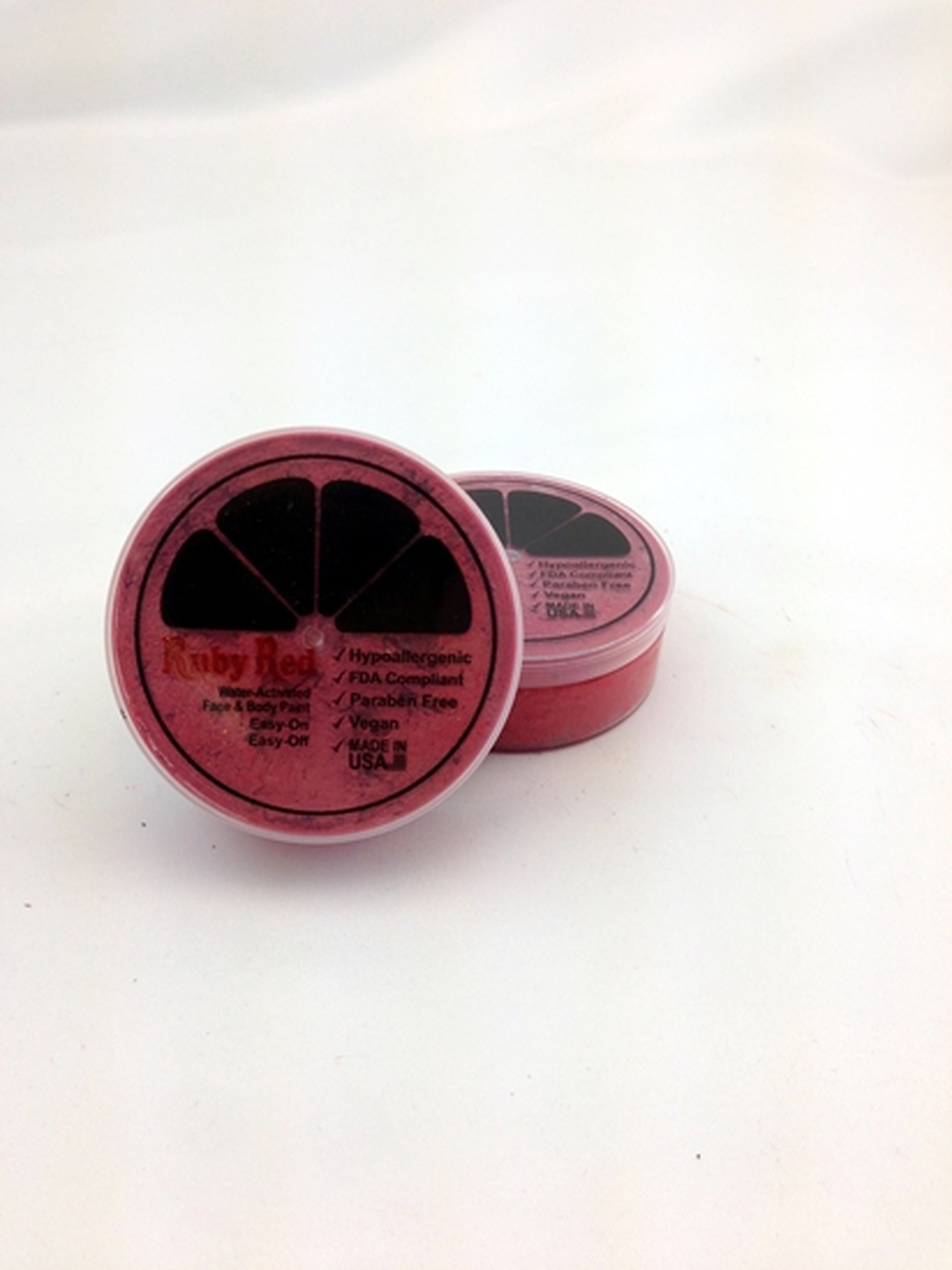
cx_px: 476
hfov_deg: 42.9
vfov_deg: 55.4
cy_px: 635
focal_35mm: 33
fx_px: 1211
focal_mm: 4.12
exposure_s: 1/160
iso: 50
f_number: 2.4
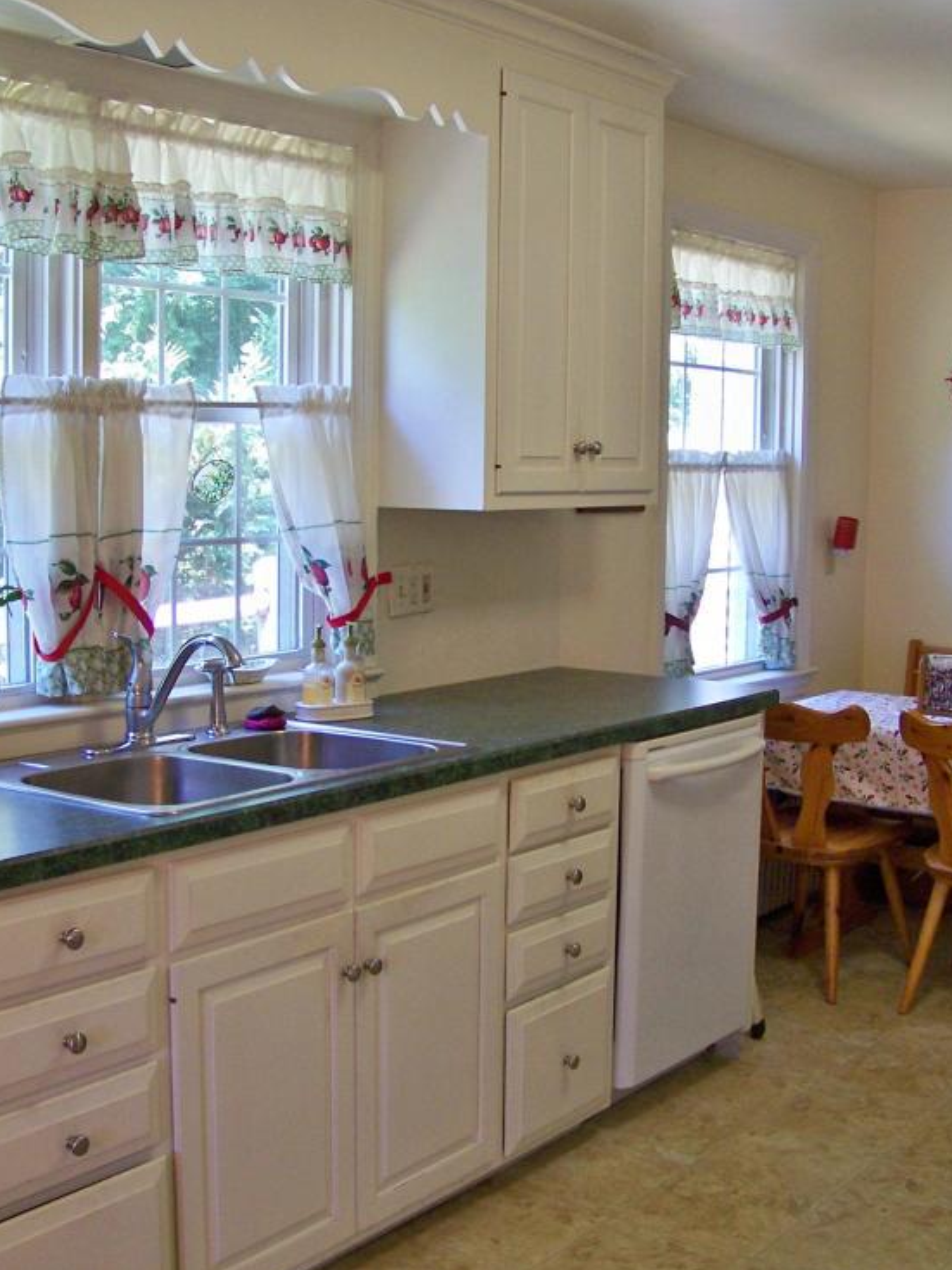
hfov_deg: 31.5
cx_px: 463
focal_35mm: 46
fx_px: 1687
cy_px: 655
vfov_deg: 41.2
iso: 160
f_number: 2.8
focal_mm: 5.85
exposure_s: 1/30
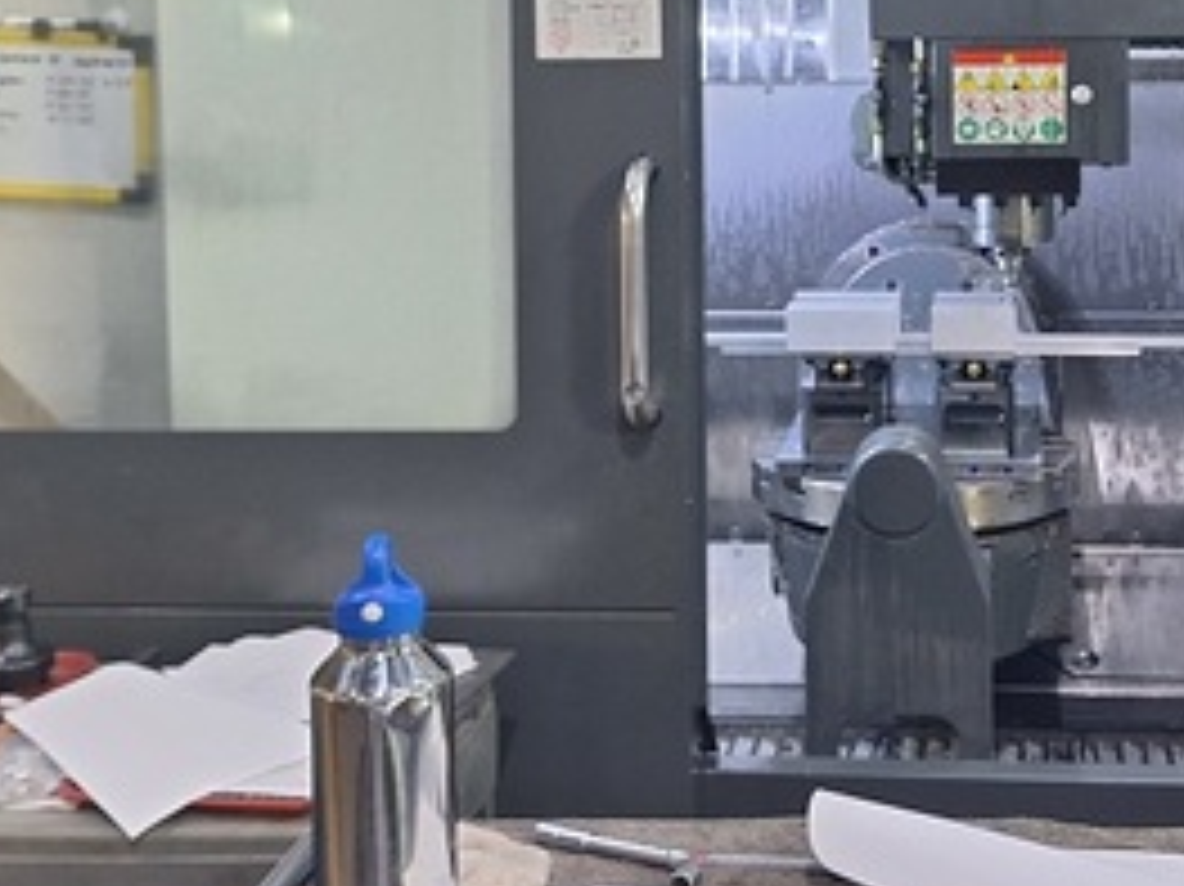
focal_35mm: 56
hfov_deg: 33.8
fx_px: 1915
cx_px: 851
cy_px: 90
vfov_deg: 25.3
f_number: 1.8
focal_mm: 5.54
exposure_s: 1/40
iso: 100
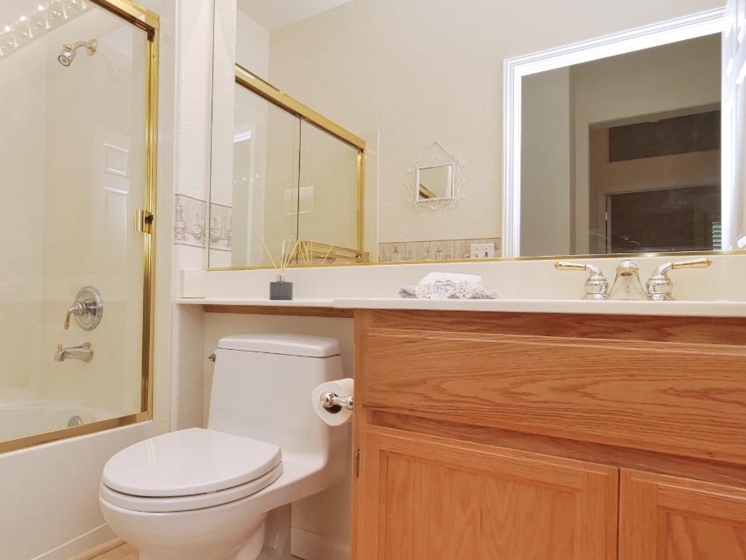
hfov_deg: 69.7
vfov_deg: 58.8
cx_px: 199
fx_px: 496
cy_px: 297
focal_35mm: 23
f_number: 5.6
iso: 800
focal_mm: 7
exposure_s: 1/160
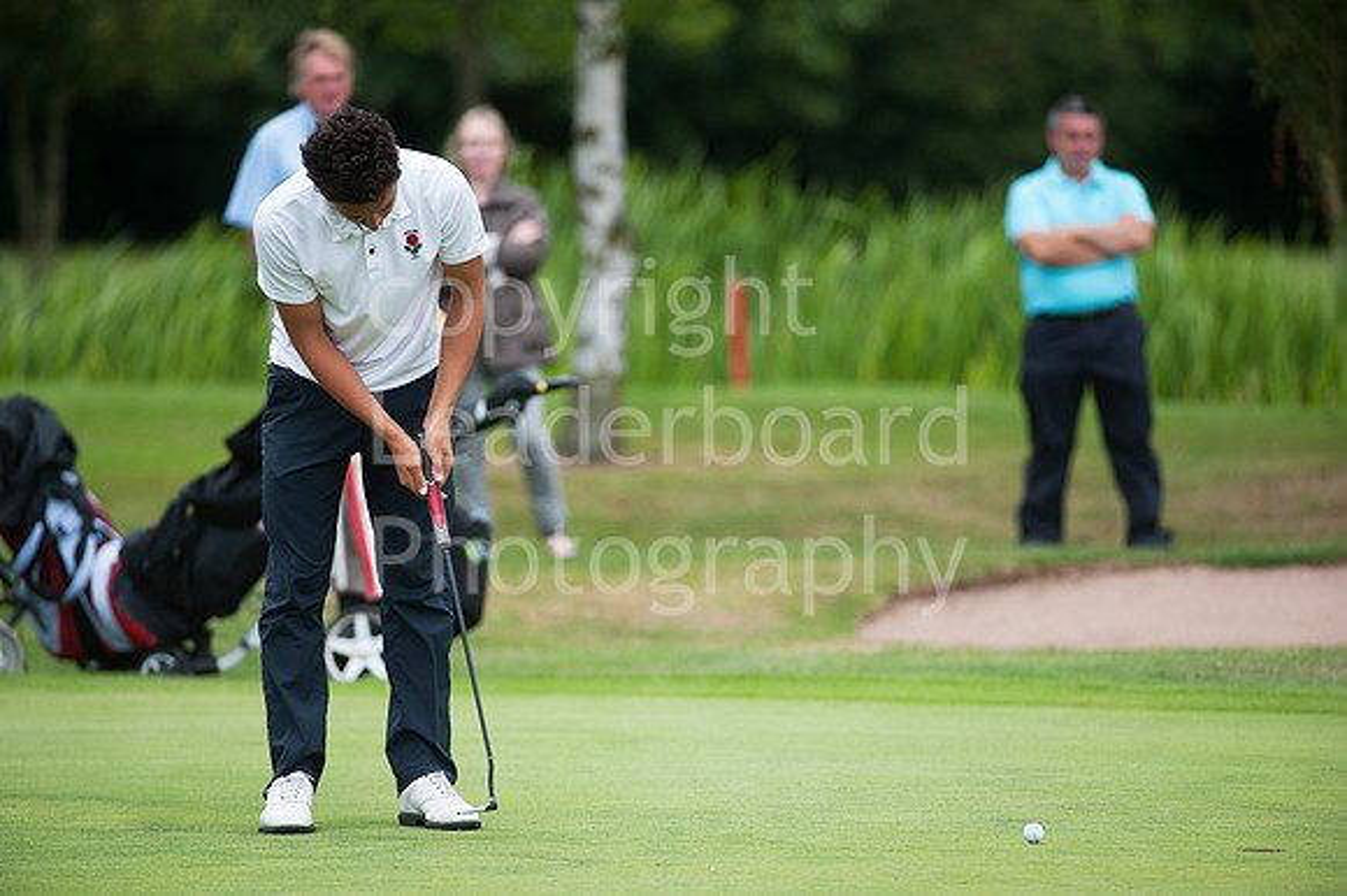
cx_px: 674
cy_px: 448
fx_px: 11218
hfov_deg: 6.9
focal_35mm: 300
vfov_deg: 4.6
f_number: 4
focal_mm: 300
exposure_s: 1/1250
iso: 800
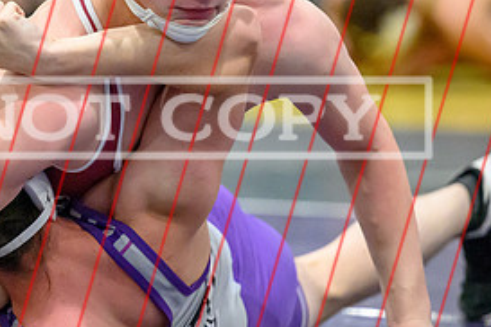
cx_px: 82
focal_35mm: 364
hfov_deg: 5.7
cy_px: 180
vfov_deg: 3.8
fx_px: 4964
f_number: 2.8
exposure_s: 1/800
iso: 10000
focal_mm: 150
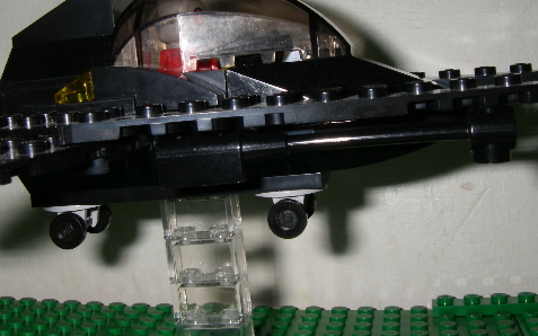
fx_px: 792
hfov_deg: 37.5
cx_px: 246
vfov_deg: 23.9
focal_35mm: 54
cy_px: 116
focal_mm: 6.3
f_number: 6.6
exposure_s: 1/40
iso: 80
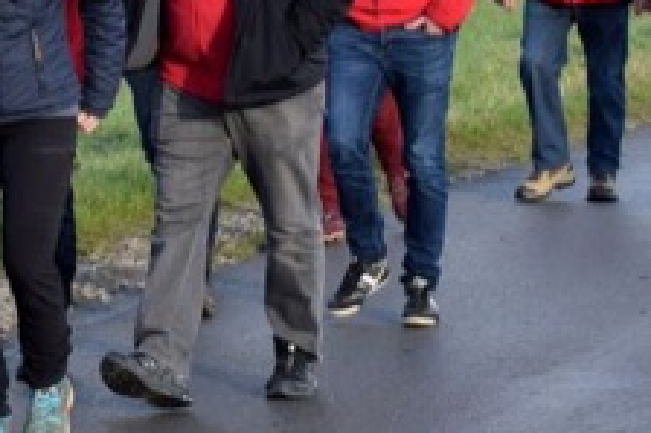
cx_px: -151
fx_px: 4843
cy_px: -106
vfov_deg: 5.1
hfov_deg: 7.6
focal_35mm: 268
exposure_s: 1/250
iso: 250
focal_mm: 50
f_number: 8
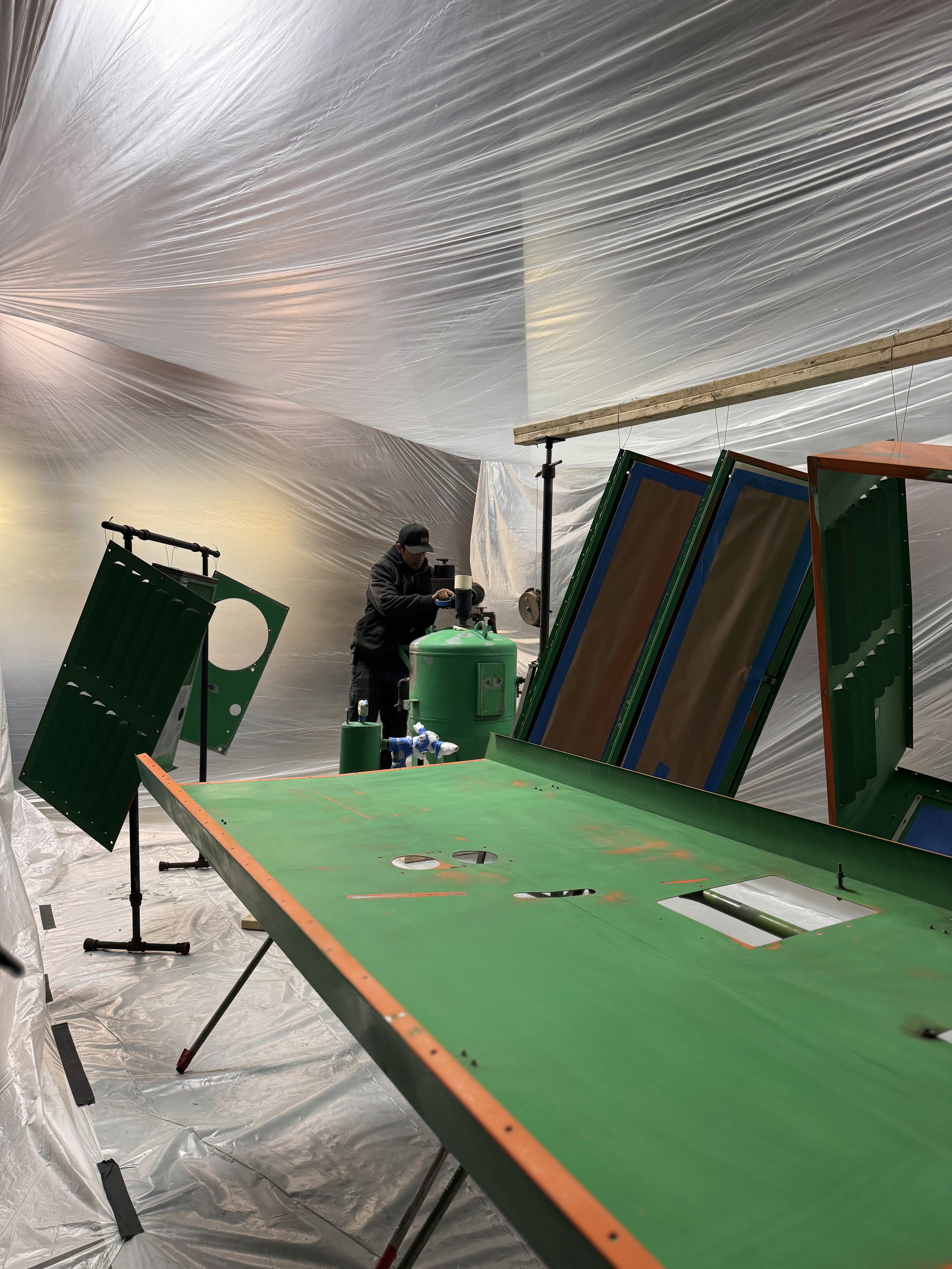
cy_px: 634
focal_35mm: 24
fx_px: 880
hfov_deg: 56.8
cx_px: 476
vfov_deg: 71.6
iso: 200
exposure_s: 1/60
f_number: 1.78
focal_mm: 6.76
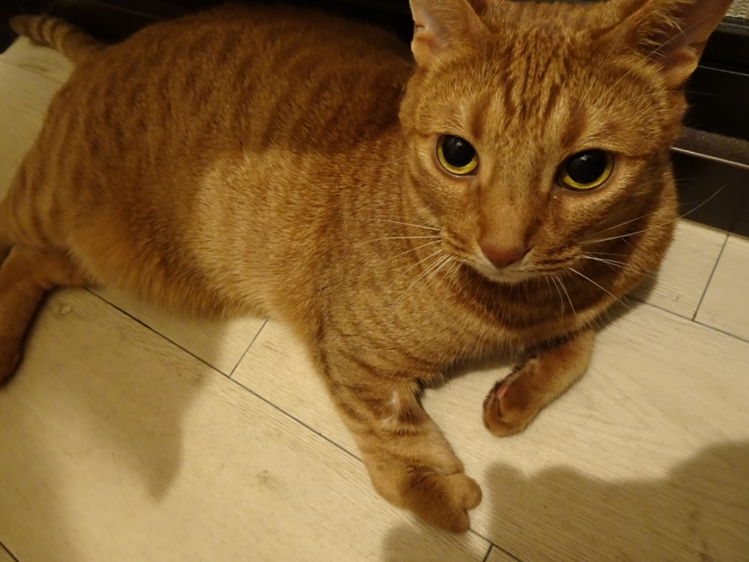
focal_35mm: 24
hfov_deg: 71.6
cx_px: 374
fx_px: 519
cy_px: 281
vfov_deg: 56.8
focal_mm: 4.1
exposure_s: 1/13
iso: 800
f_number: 3.5
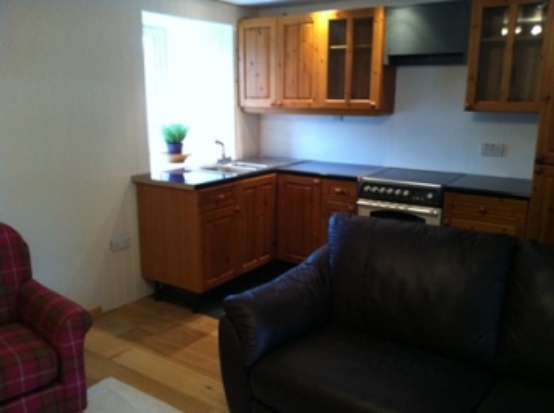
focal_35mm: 35
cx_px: 277
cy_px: 206
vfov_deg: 40.5
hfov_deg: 52.7
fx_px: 559
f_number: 2.8
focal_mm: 3.85
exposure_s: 1/15
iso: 200
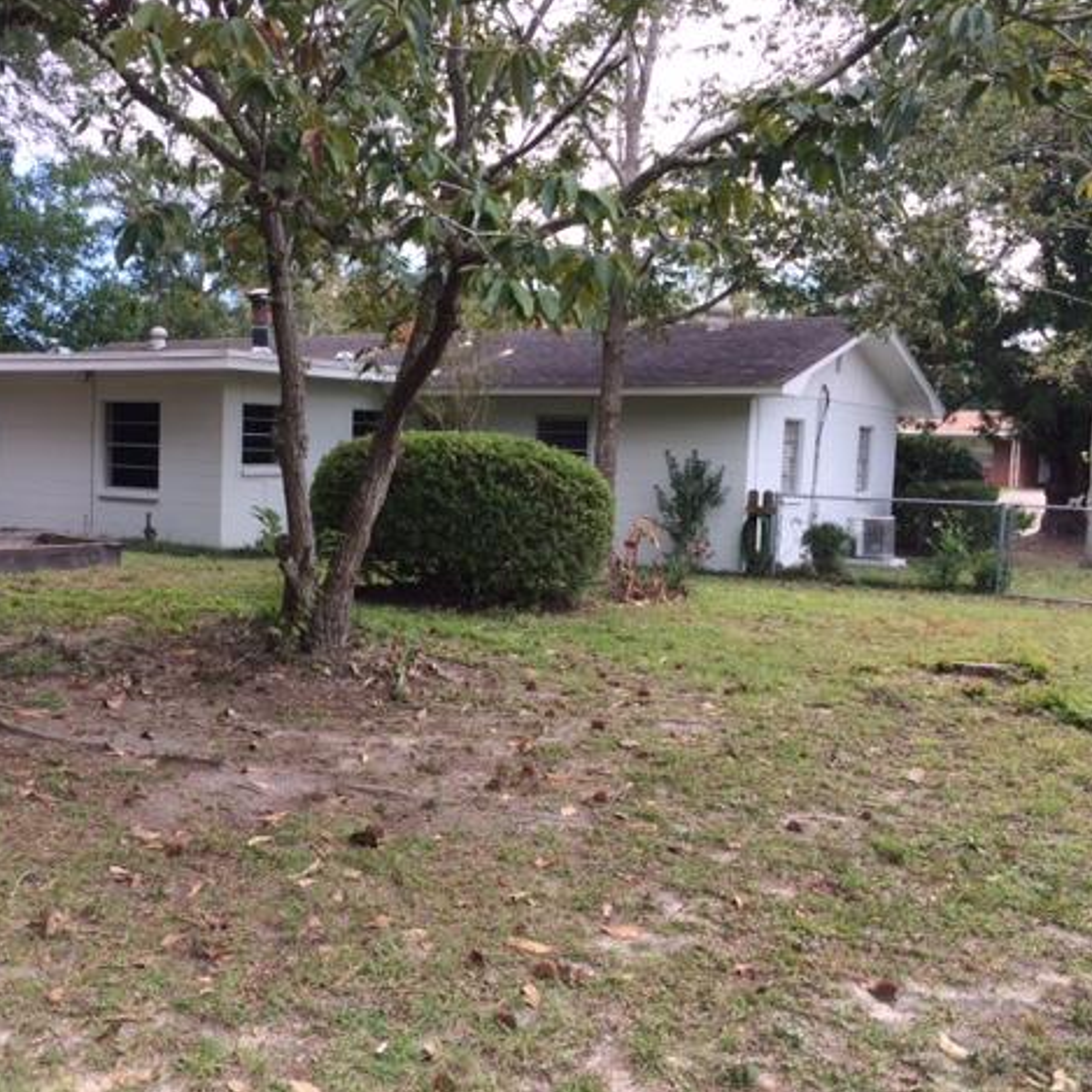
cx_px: 387
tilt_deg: -2.8
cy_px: 552
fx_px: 1249
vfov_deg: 47.2
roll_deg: +0.2
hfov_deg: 46.6
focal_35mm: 35
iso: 32
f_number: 2.2
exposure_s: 1/339
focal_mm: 4.15
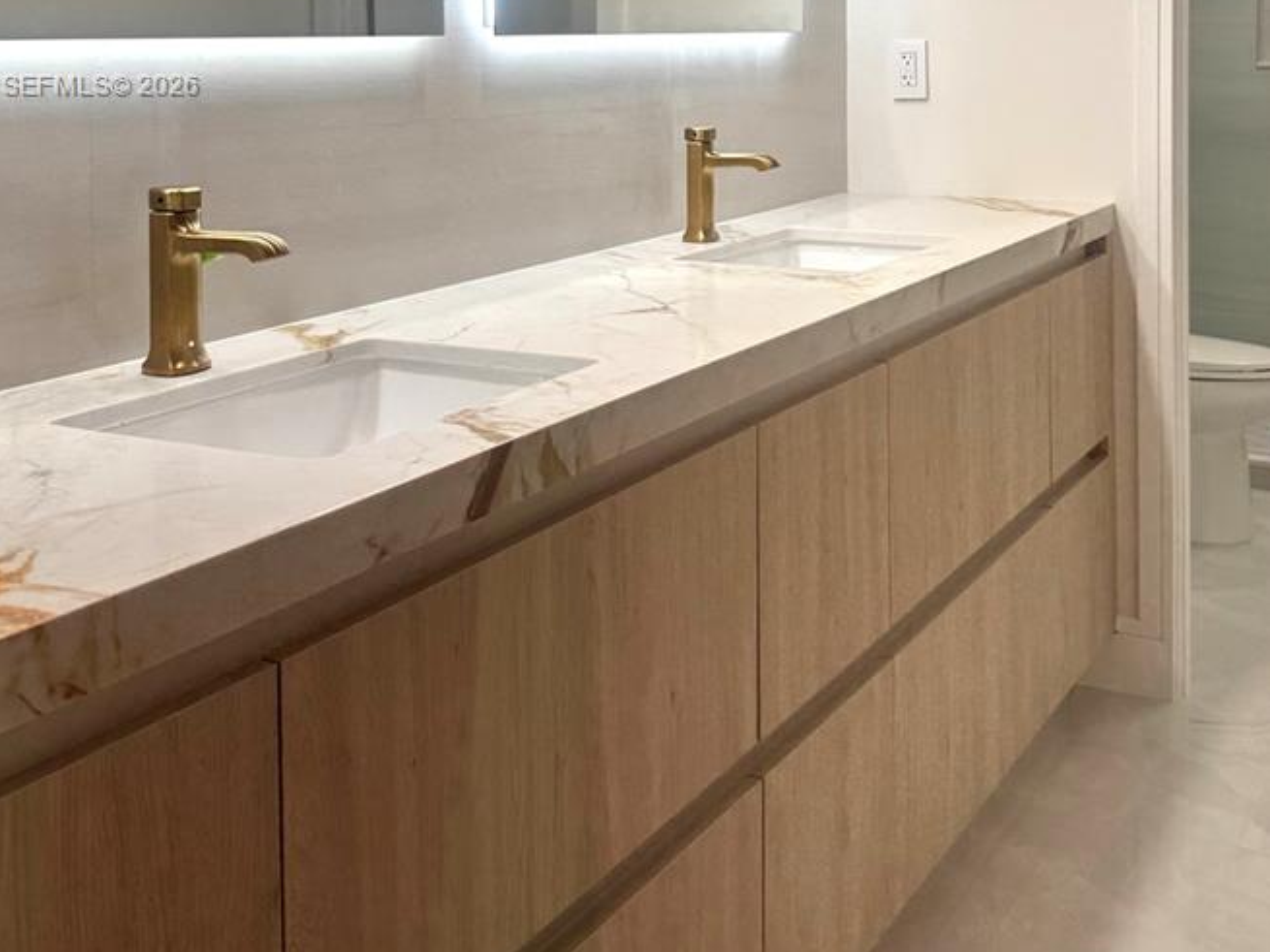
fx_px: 1614
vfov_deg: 31.3
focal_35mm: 44
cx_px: 712
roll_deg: +0.5
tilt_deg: -3.4
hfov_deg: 42.9
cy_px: 87
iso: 64
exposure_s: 1/265
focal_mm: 6.76
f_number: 1.78
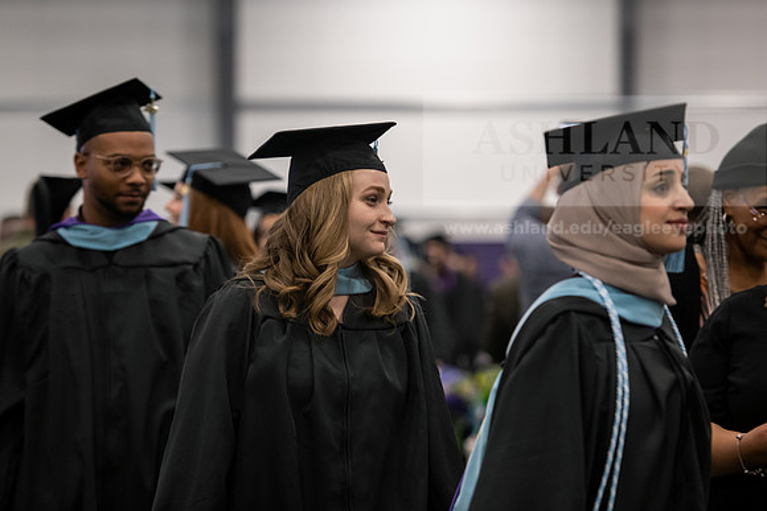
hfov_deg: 15.2
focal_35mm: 135
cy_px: 256
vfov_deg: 10.2
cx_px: 384
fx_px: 2877
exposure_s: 1/200
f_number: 3.2
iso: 2000
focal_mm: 135
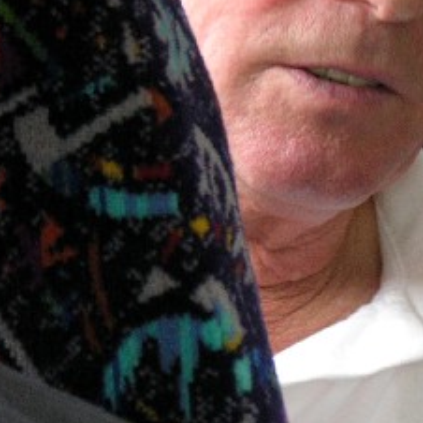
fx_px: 5502
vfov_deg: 4.4
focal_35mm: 398
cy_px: 125
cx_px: 485
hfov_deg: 4.4
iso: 100
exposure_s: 1/14
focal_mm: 32.4
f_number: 3.8
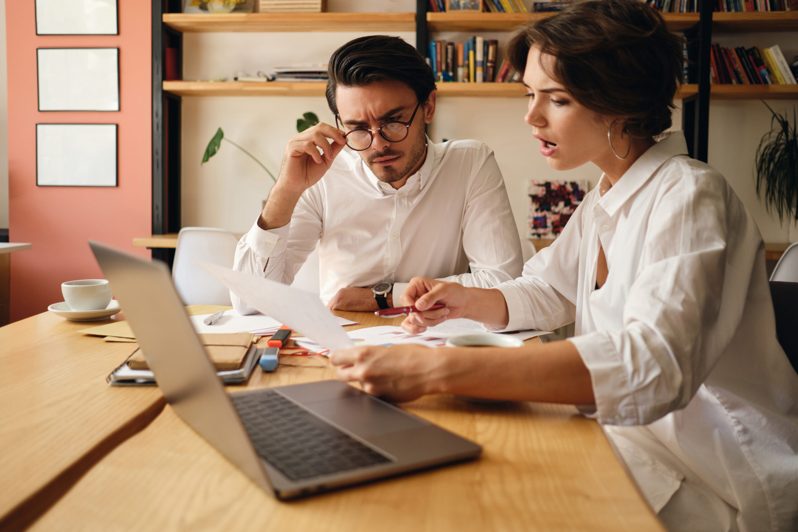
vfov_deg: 37.9
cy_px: 266
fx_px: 776
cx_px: 399
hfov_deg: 54.4
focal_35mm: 35
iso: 200
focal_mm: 23
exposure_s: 1/250
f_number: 2
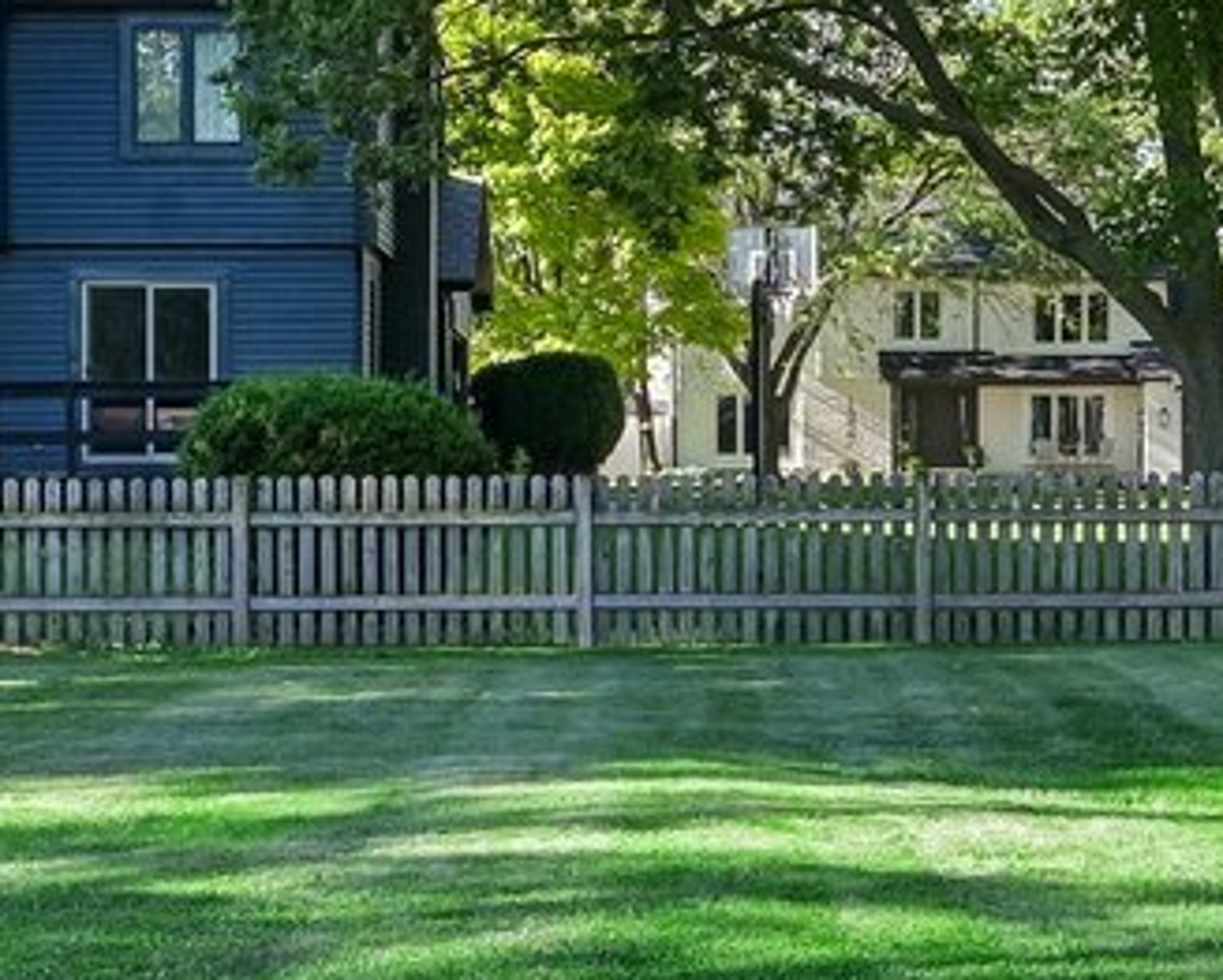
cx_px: 673
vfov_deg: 16.4
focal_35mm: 94
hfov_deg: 20.4
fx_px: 3404
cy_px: 387
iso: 100
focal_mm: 16
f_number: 8
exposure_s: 1/50
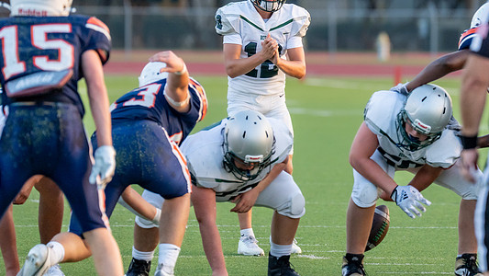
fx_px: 5382
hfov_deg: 5.2
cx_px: 292
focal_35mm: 415
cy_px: 0
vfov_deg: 2.9
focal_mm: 200
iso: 640
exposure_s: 1/1250
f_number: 2.8
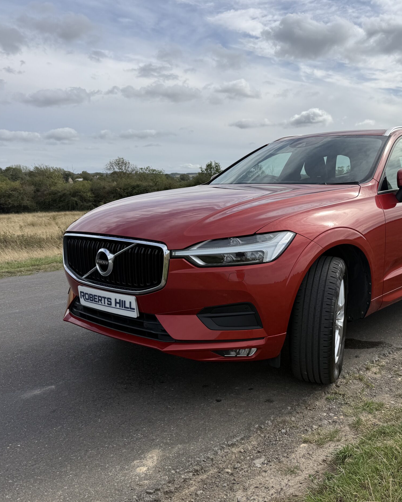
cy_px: 253
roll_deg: +0.9
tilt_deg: -7.7
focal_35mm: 32
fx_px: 476
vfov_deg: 55.7
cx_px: 272
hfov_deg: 45.0
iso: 80
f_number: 1.78
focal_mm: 6.76
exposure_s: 1/6173
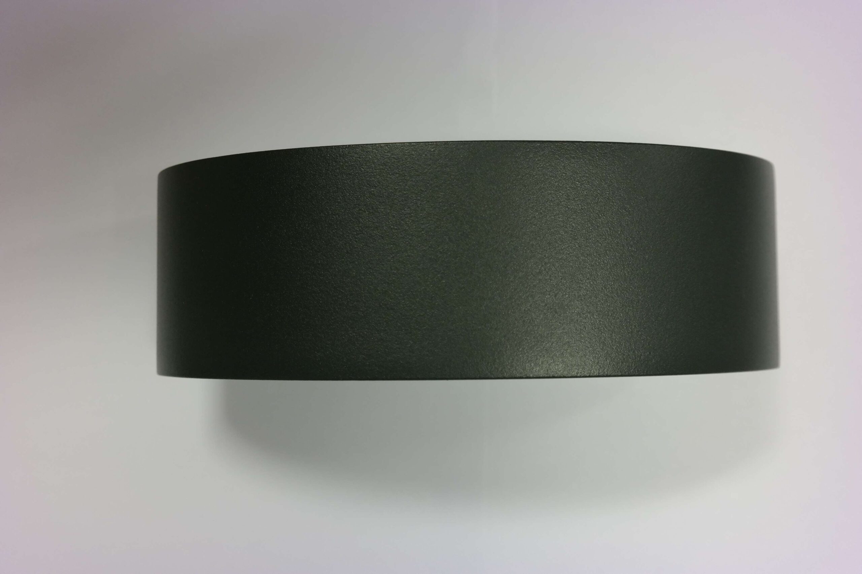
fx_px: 982
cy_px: 287
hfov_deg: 47.4
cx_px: 431
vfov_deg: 32.6
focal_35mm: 41
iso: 800
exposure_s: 1/50
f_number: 4
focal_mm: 27
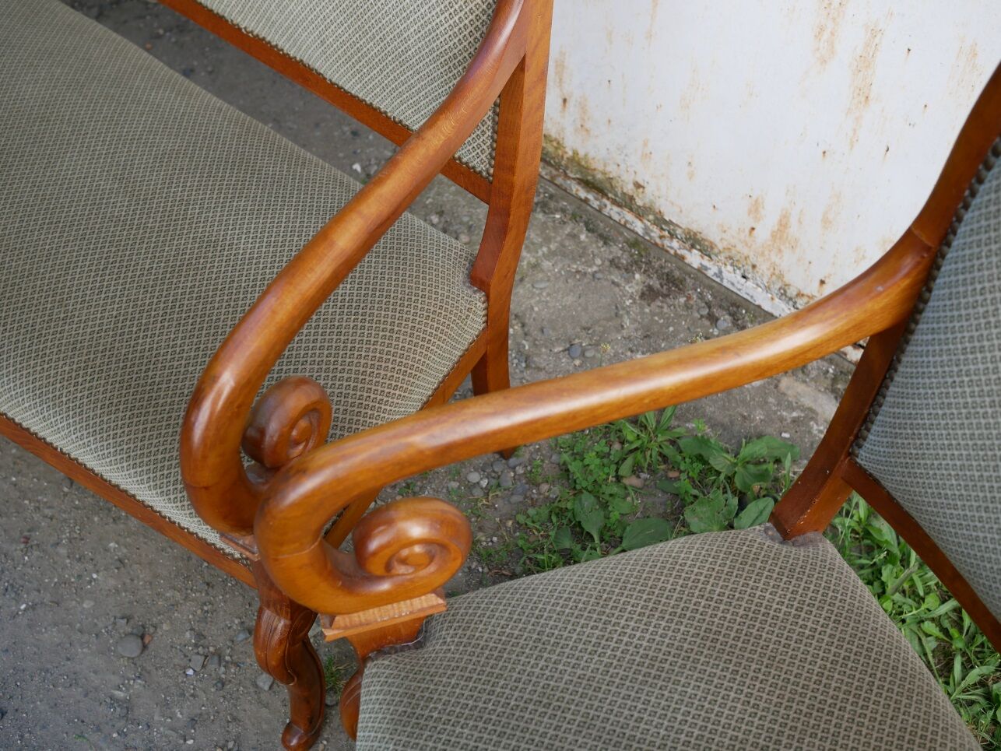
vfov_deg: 36.0
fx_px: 1157
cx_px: 500
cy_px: 376
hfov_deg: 46.8
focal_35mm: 40
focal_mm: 20
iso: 200
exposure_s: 1/320
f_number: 2.8
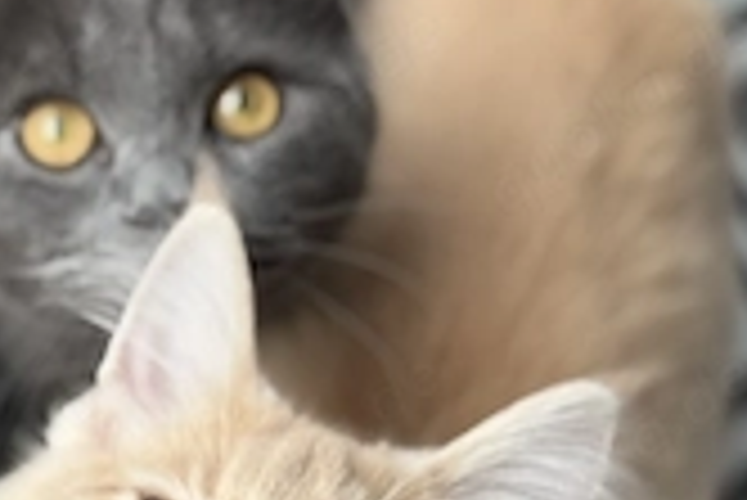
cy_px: 180
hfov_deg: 16.9
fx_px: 2492
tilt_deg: -53.1
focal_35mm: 120
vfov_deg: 11.4
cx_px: 162
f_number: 1.78
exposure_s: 1/545
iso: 64
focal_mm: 6.76
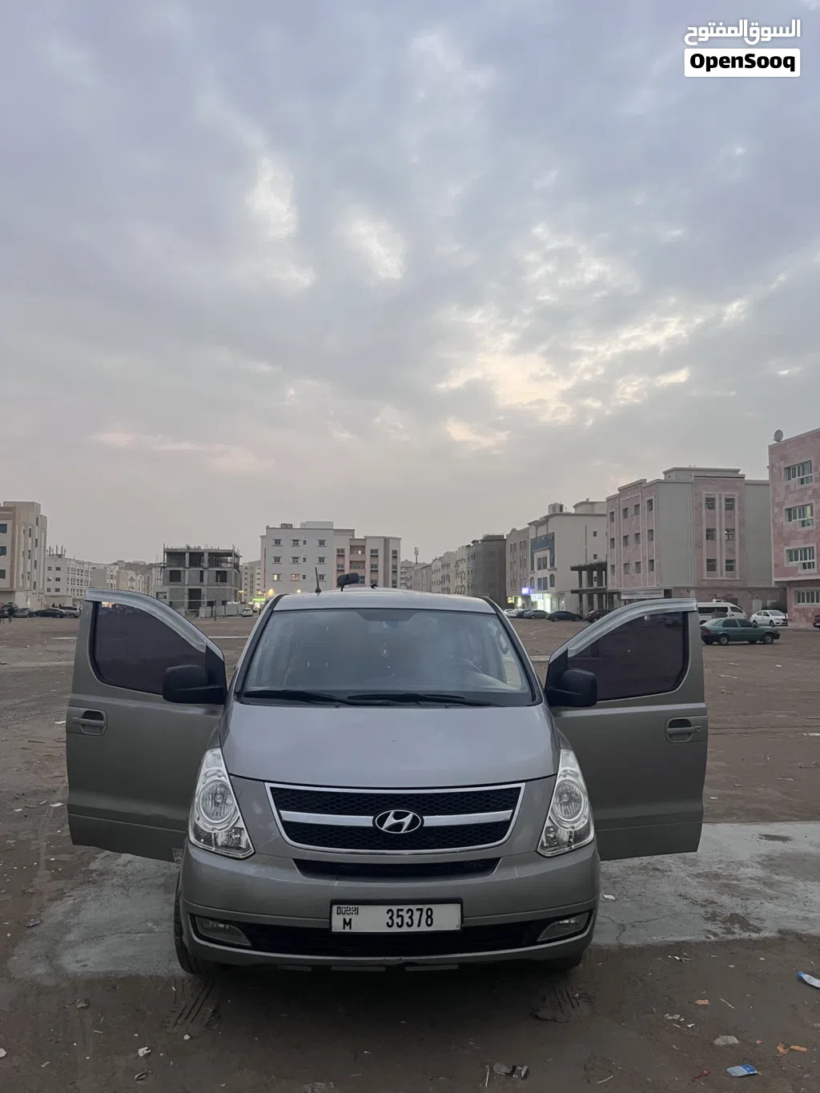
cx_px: 410
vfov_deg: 67.3
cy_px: 546
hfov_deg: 53.1
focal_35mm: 26
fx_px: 821
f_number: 1.5
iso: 200
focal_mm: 5.7
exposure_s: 1/60
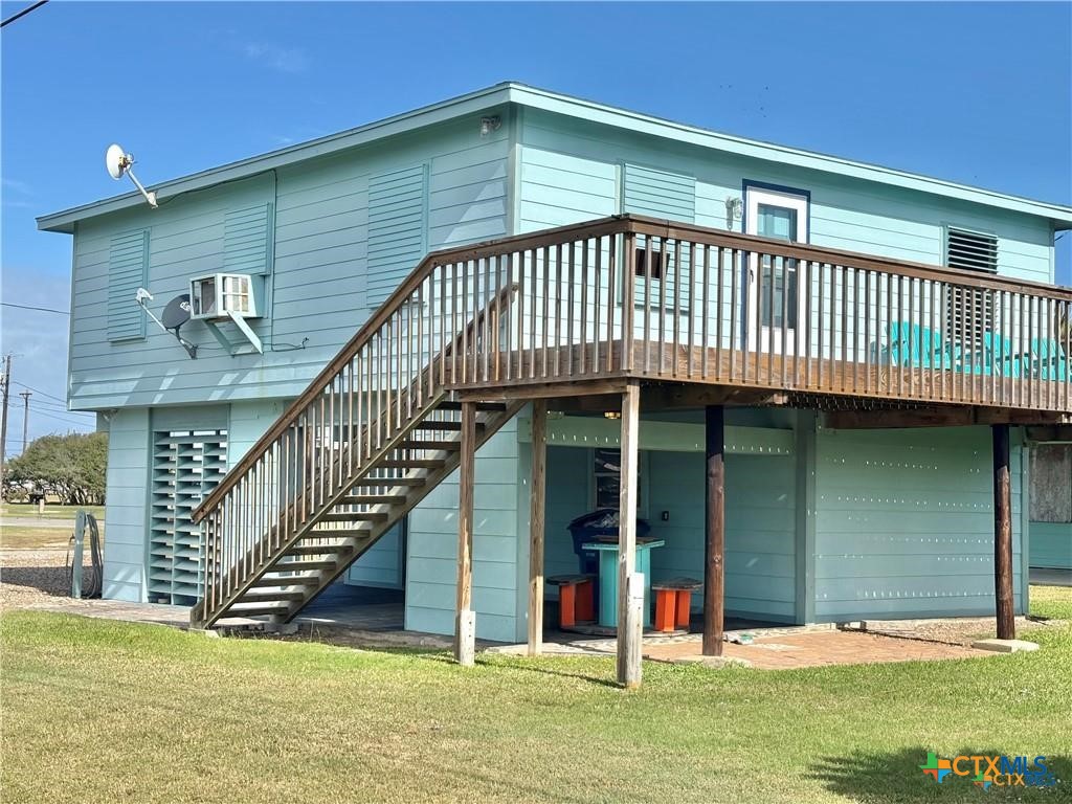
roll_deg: -0.2
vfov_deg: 28.0
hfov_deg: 36.8
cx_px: 536
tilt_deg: +3.9
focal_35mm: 52
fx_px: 1610
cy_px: 402
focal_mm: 5.96
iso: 32
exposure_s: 1/3311
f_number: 1.6
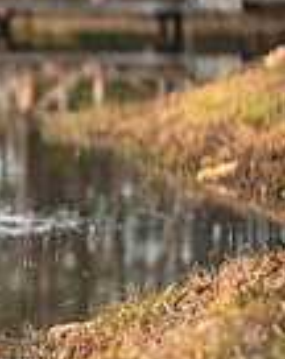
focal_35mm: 365
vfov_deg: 5.3
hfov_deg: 4.1
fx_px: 3866
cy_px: 181
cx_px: -468
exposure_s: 1/400
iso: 100
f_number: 2.8
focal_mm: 90
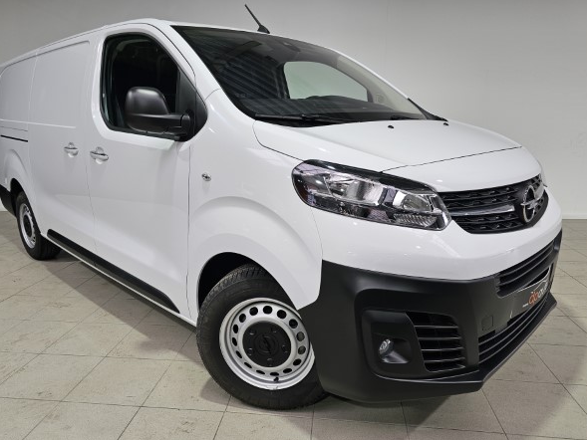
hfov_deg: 69.4
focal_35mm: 25
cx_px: 283
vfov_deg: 54.8
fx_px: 424
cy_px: 237
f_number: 1.7
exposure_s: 1/100
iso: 50
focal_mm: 6.3
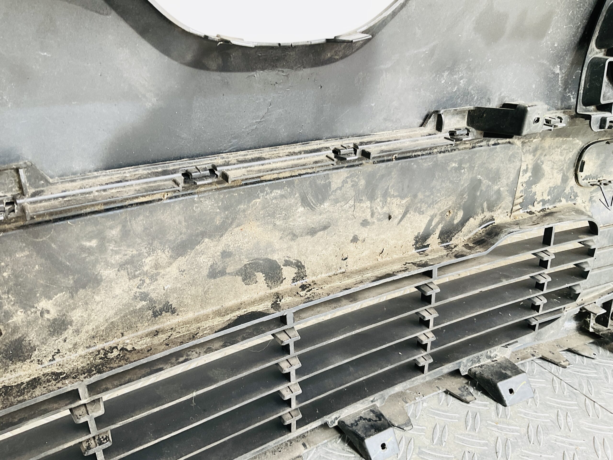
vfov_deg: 48.2
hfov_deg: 61.7
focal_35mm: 29
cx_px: 306
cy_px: 230
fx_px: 514
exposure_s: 1/60
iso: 50
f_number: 1.8
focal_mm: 3
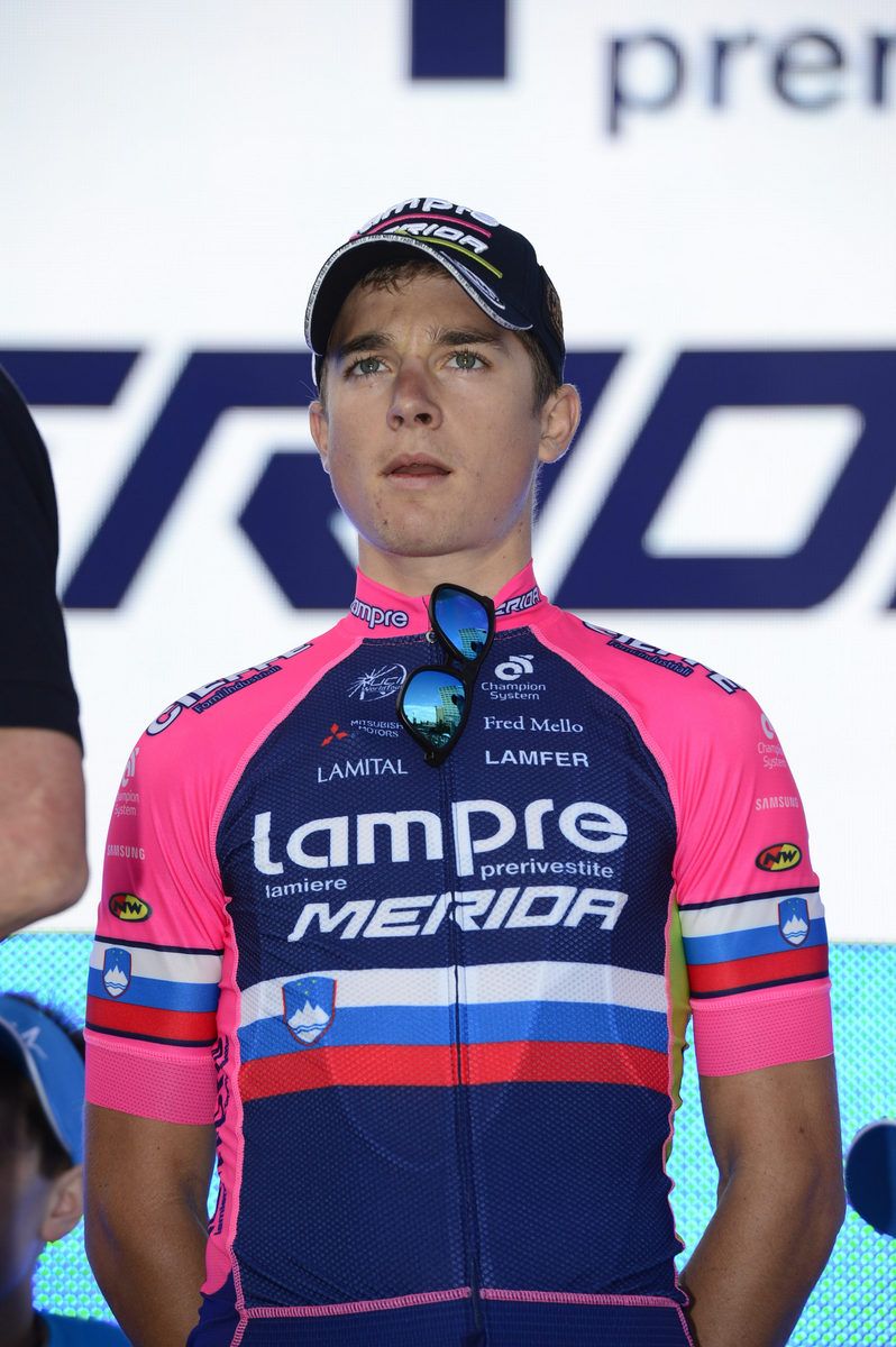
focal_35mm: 200
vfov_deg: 10.3
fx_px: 7479
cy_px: 674
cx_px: 448
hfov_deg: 6.9
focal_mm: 200
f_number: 7.1
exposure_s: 1/250
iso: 200
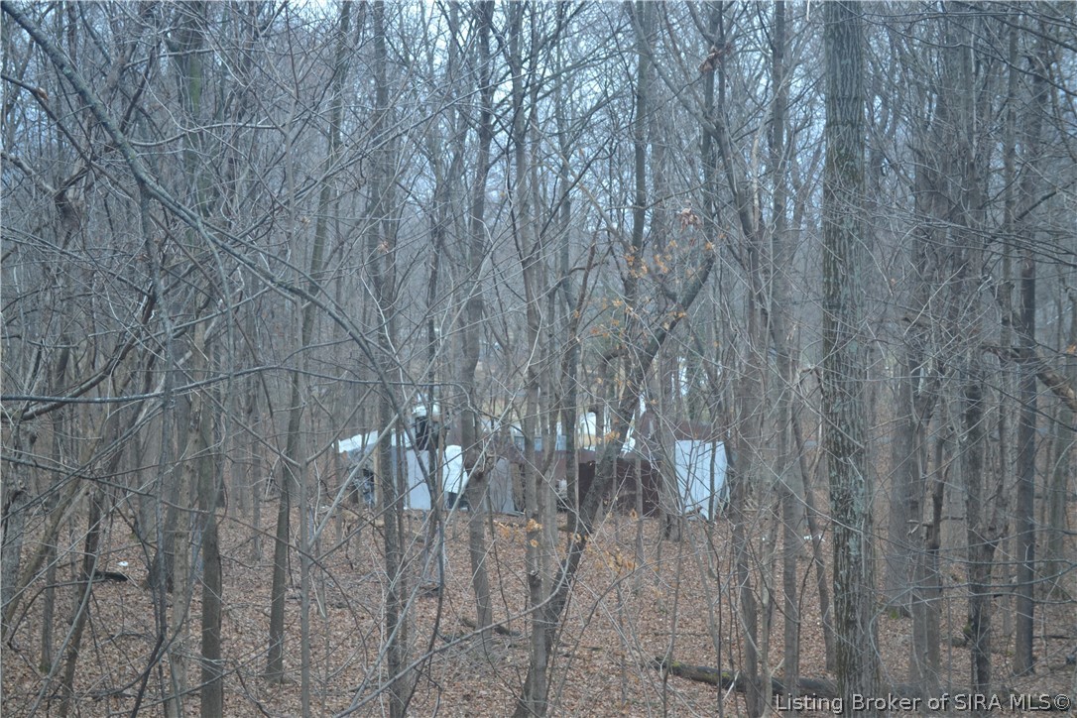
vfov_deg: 22.6
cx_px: 538
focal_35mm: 60
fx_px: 1795
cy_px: 359
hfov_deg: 33.4
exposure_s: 1/50
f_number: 5.3
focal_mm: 40
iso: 400
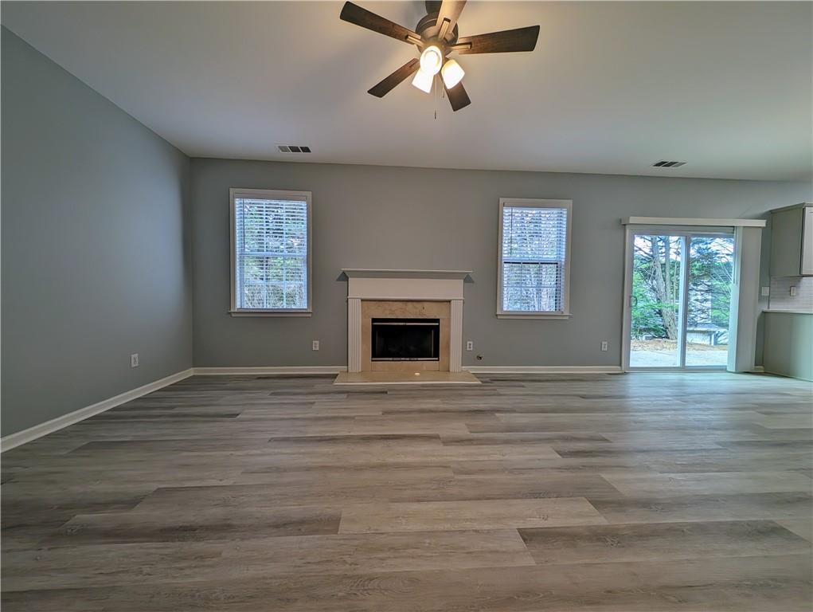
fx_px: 282
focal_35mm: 12
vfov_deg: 94.6
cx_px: 406
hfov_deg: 110.5
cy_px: 306
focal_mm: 2.23
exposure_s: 1/60
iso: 42
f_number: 1.95
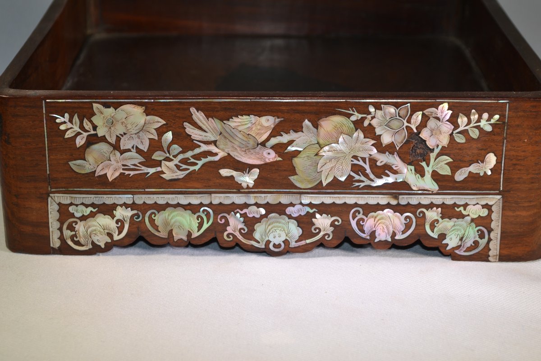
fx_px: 1172
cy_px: 180
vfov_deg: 17.5
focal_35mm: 78
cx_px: 270
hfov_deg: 26.0
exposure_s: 1/200
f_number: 8
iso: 100
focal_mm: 52
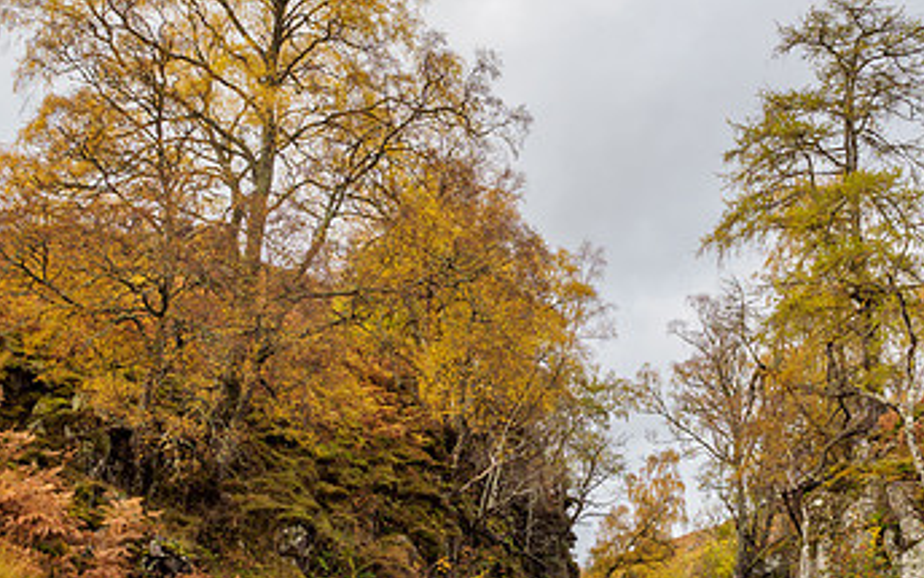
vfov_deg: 25.8
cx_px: 682
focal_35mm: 50
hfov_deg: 39.3
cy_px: 321
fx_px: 1259
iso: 200
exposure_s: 1/40
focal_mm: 14
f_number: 7.1
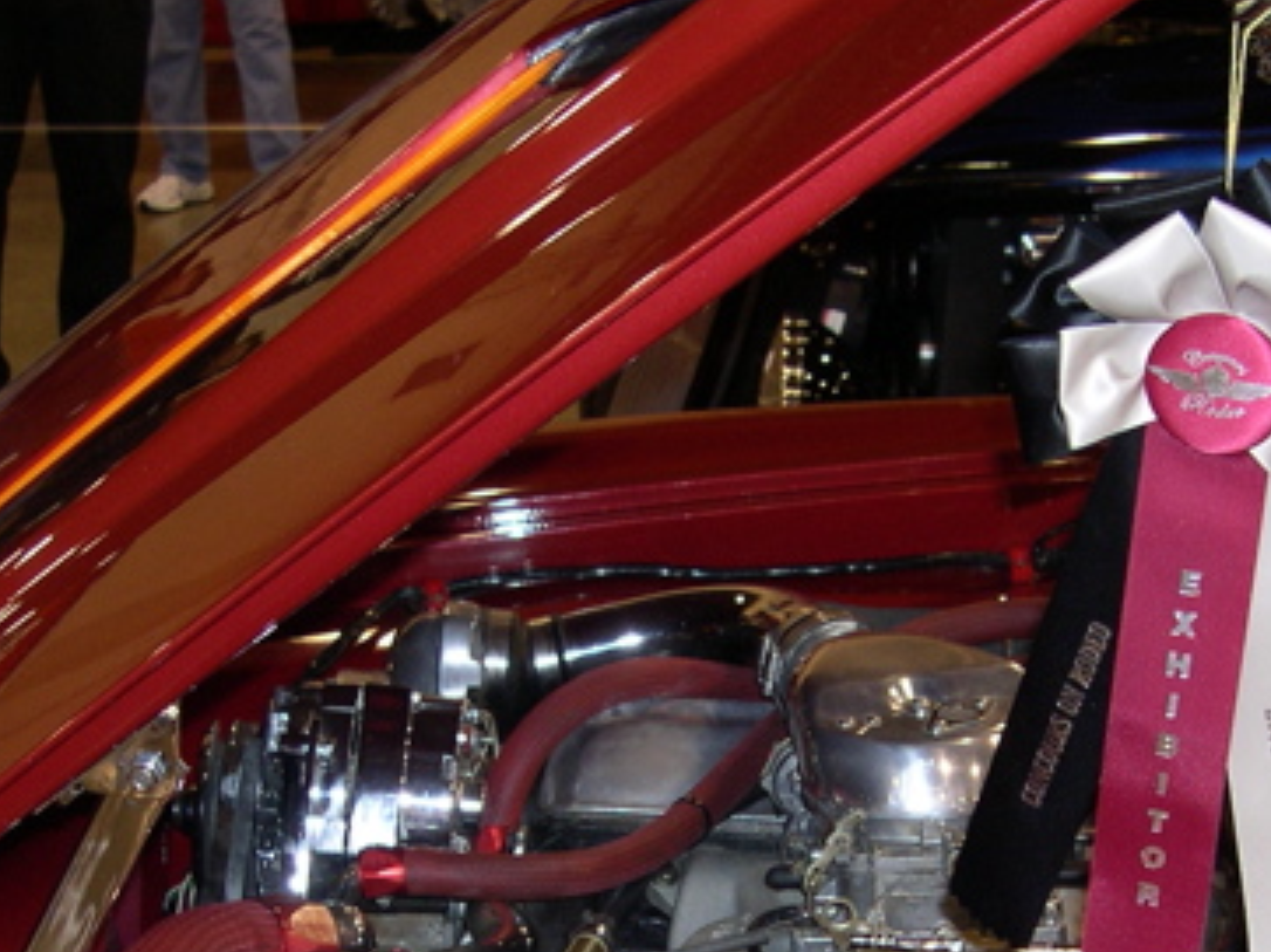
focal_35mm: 84
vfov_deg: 17.3
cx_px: 815
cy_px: 875
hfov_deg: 23.2
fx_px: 3082
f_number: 2.8
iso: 100
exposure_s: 1/60
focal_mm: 8
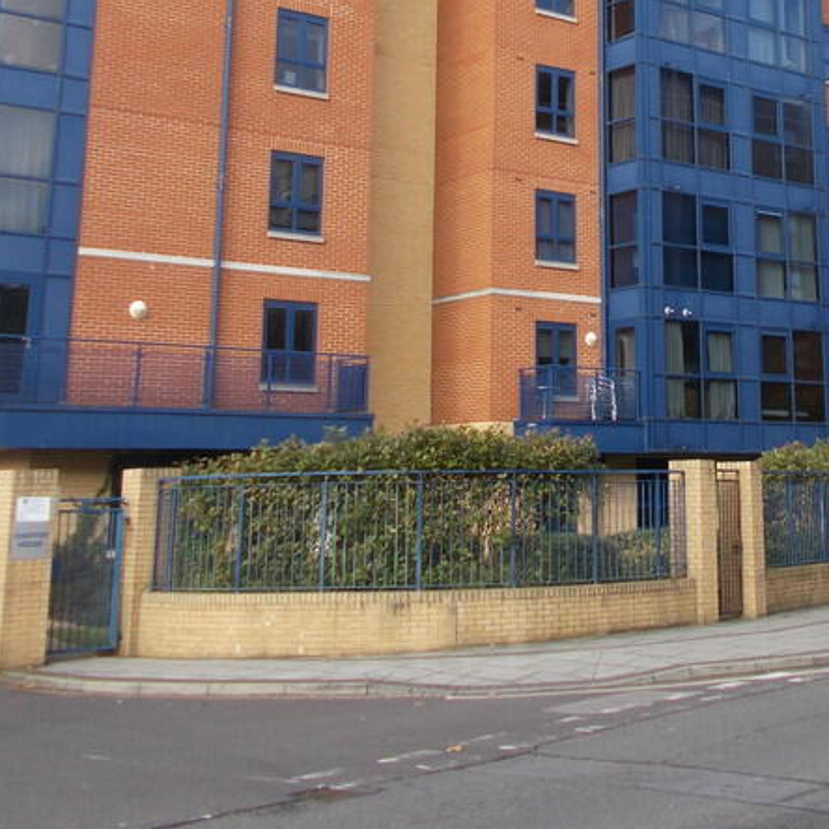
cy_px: 133
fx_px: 1436
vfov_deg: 31.1
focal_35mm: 53
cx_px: 620
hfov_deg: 31.6
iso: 80
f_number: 3.2
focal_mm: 4.6
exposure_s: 1/250
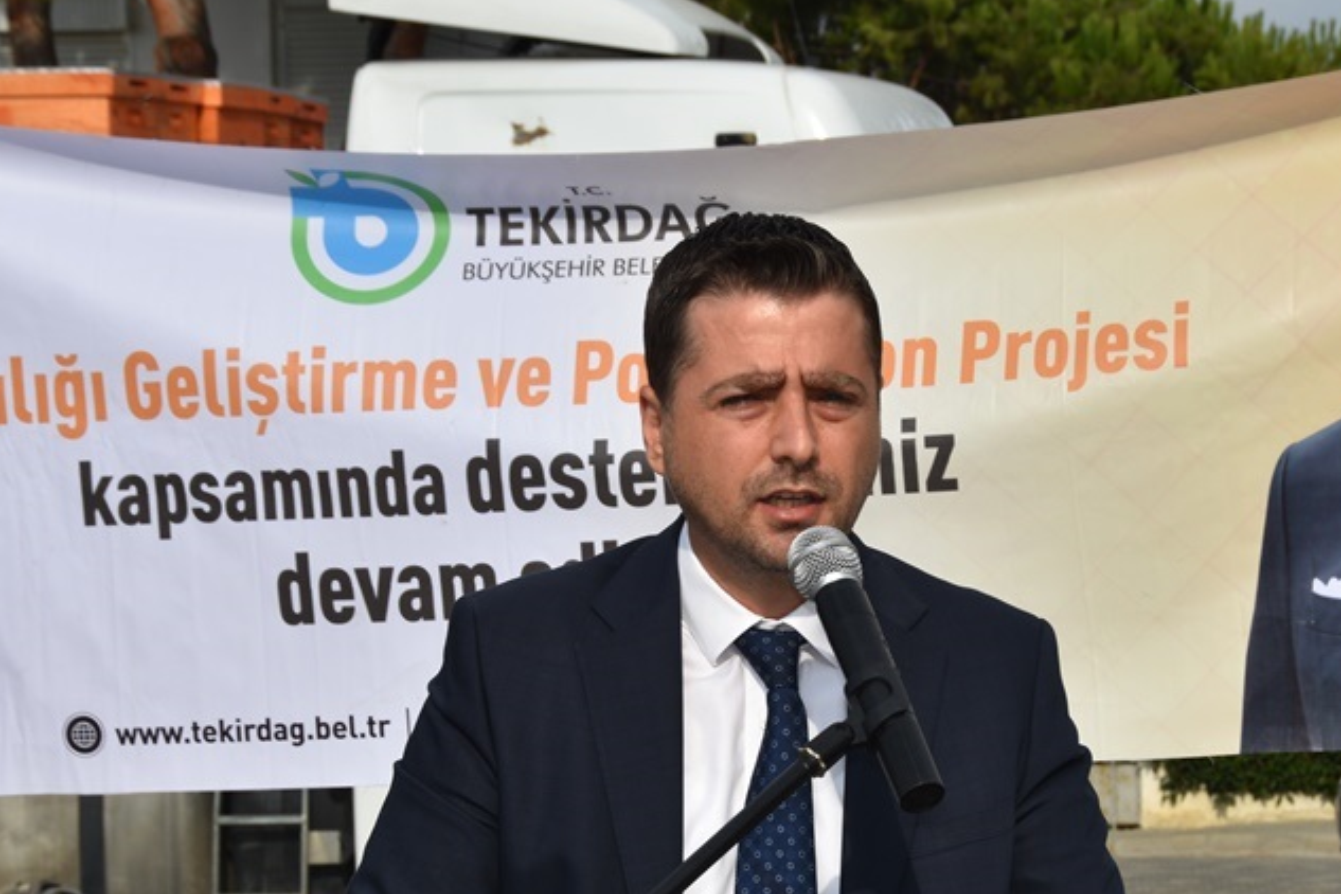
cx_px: 729
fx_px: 5066
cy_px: 637
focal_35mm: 136
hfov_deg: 15.1
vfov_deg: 10.1
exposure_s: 1/250
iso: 100
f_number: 10
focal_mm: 56
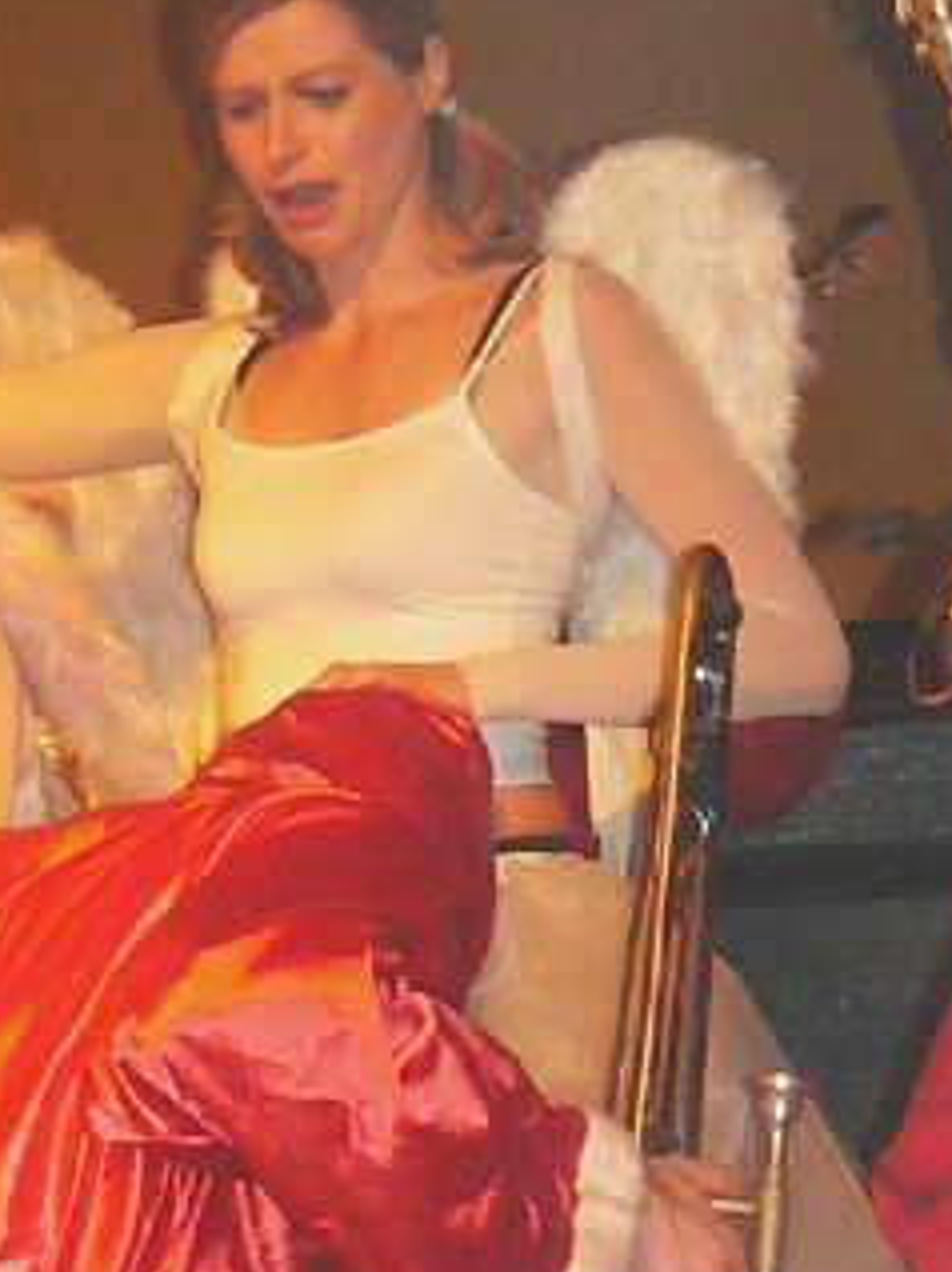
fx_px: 5434
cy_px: 508
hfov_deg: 10.0
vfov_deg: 13.3
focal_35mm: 148
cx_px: 644
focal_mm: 8.1
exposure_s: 1/60
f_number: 2.8
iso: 300
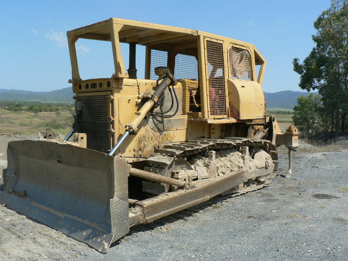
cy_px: 130
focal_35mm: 36
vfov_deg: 39.7
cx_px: 174
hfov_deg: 51.4
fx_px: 362
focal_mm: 6
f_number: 5
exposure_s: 1/400
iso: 80
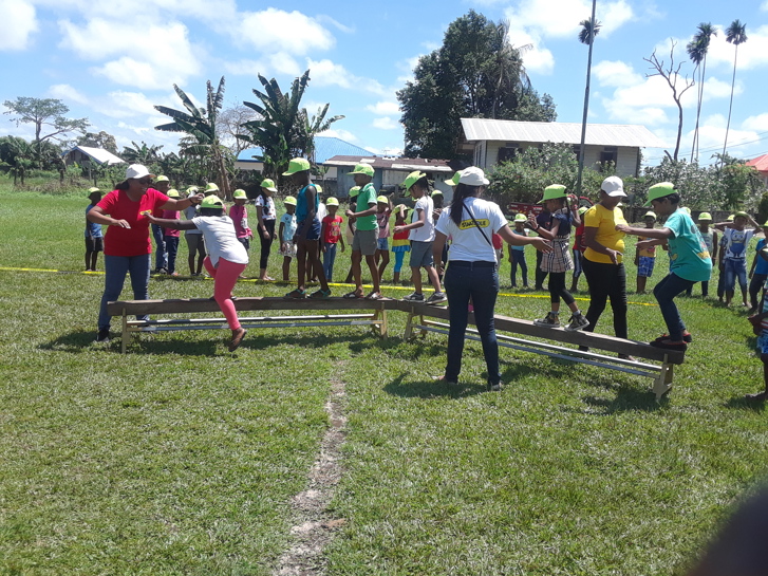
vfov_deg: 46.8
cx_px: 384
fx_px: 665
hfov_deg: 60.0
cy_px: 288
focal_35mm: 30
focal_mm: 2.47
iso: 40
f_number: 1.9
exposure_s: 1/1122
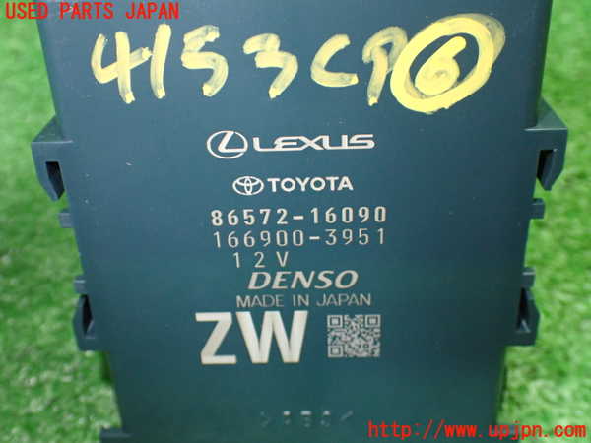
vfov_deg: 35.1
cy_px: 222
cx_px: 296
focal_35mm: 41
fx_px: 700
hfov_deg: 45.8
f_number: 2.8
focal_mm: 7.31
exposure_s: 1/80
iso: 800
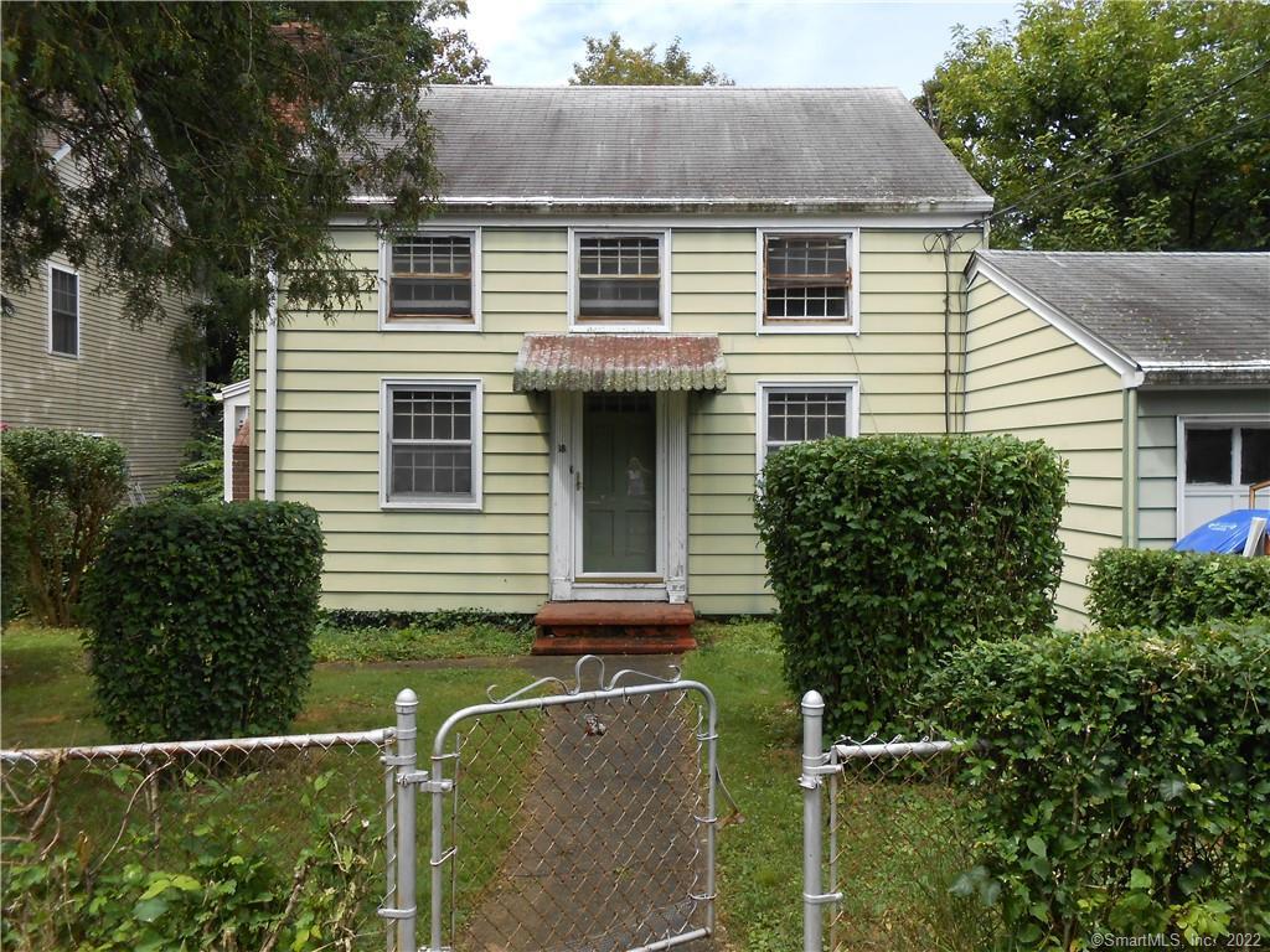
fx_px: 954
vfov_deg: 53.1
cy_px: 476
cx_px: 635
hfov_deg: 67.3
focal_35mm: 26
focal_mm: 4.6
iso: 80
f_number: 3.5
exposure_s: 1/400
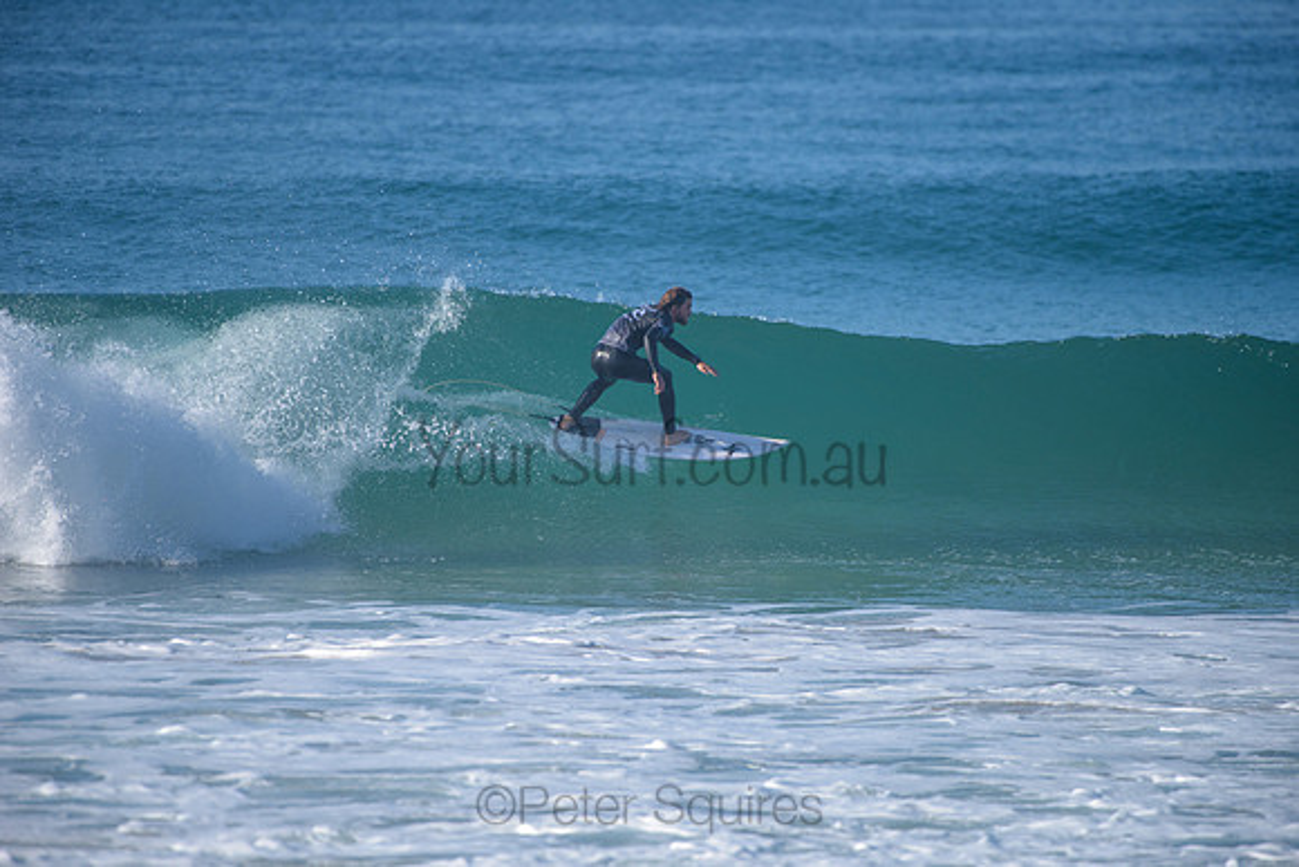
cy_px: 434
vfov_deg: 2.8
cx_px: 650
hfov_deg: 4.1
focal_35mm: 500
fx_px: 18045
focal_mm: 500
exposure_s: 1/2000
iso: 220
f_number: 5.6
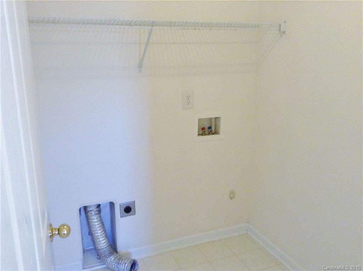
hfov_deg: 55.4
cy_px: 136
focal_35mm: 33
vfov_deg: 42.8
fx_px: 345
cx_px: 182
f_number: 2.4
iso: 200
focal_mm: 3.3
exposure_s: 1/17
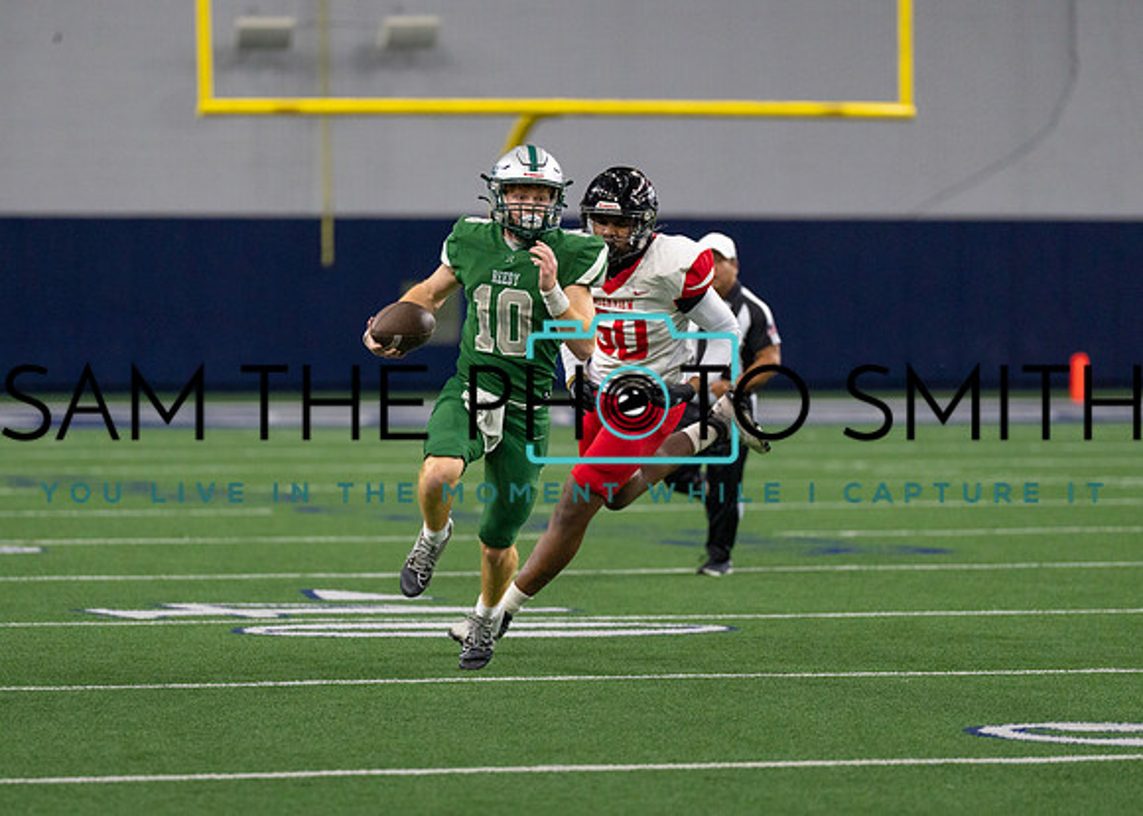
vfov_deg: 5.6
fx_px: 8285
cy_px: 433
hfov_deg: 7.9
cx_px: 512
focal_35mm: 255
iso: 1600
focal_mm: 200
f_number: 2.8
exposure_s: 1/1250
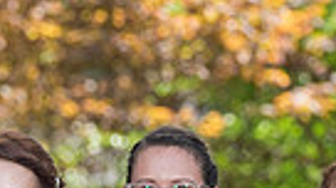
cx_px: -195
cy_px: 396
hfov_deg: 4.1
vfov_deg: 2.3
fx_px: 4652
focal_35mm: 523
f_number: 4
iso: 100
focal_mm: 114
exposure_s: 1/200
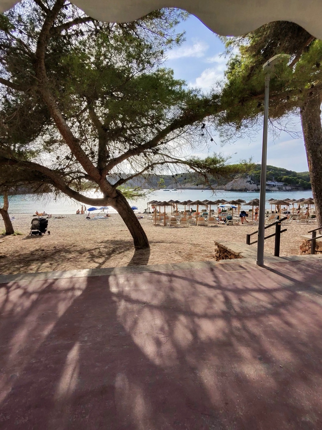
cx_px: 161
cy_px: 215
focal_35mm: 13
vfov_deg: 106.2
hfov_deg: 89.9
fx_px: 161
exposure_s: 1/1250
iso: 54
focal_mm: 2.24
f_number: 2.2
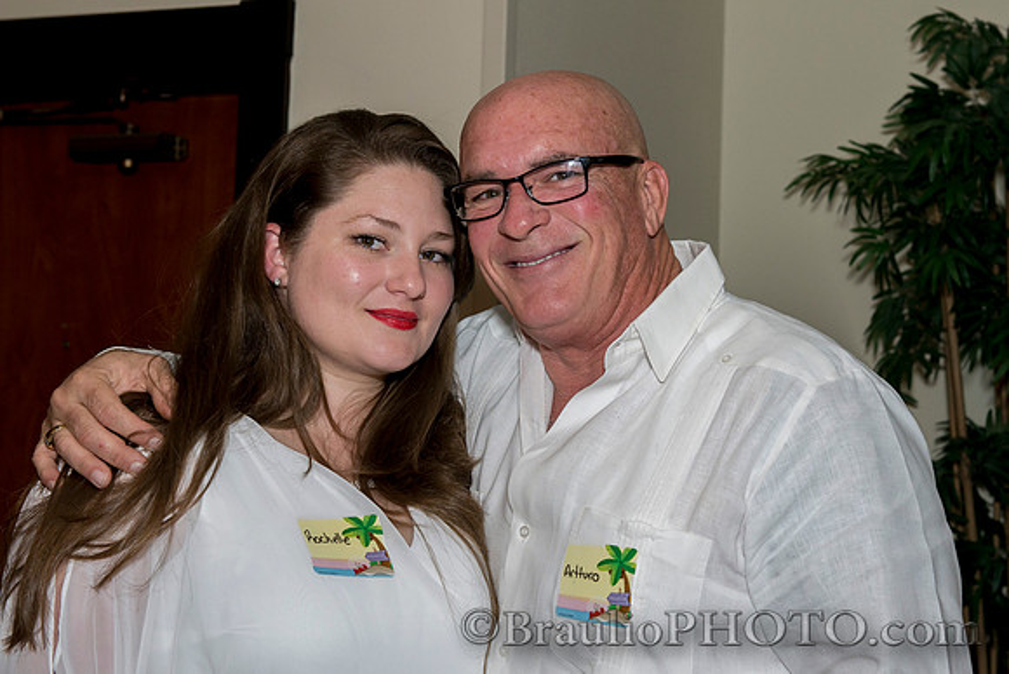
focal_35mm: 71
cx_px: 573
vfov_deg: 19.3
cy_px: 326
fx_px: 1983
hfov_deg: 28.5
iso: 800
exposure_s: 1/100
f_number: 6.3
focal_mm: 52
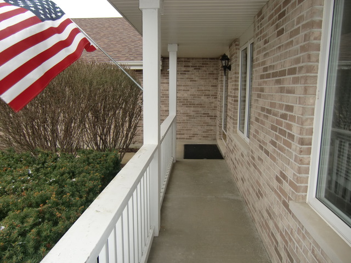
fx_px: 243
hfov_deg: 71.6
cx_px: 176
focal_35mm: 24
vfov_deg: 56.8
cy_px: 132
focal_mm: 4.3
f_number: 3.2
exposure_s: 1/100
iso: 64
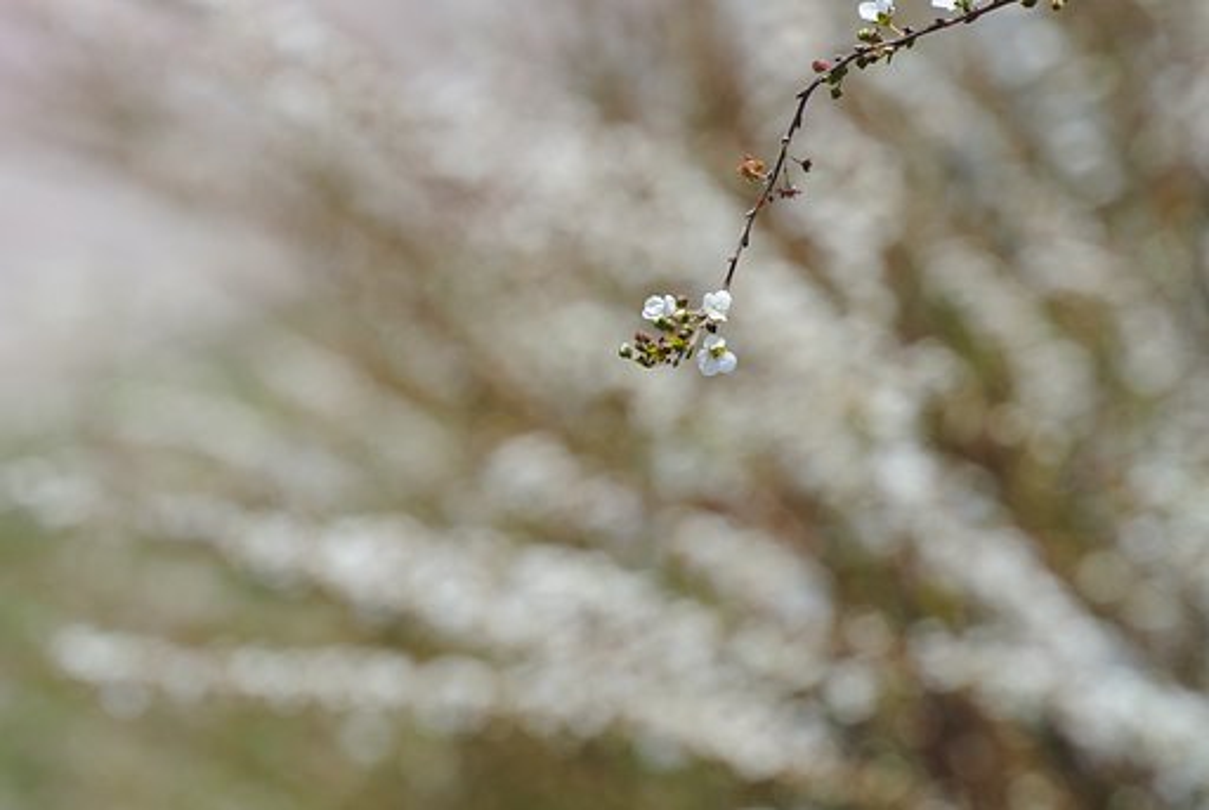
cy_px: 405
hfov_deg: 6.9
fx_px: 9988
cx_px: 604
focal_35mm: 297
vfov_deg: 4.6
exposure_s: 1/320
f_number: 7.1
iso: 100
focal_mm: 110
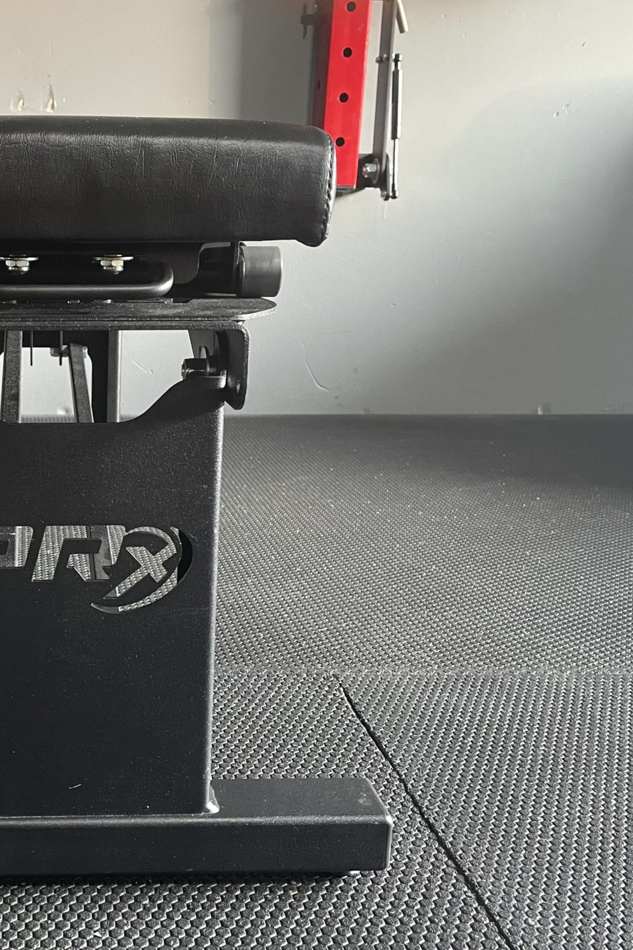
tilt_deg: -15.0
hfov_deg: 32.4
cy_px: 502
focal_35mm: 39
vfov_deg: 49.5
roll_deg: -0.6
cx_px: 56
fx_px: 1028
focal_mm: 4.2
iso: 320
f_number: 1.6
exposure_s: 1/60
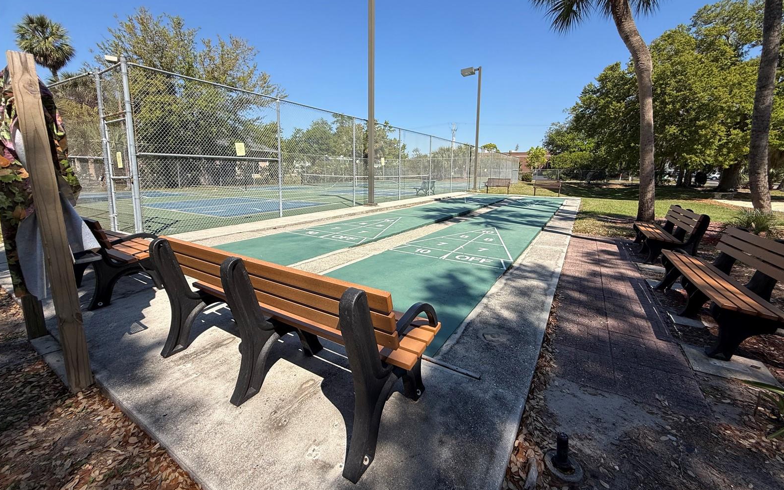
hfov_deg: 101.5
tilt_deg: -7.4
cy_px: 212
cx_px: 393
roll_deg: -0.4
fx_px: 320
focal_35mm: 15
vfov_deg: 74.4
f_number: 2.2
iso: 50
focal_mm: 2.22
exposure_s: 1/2506
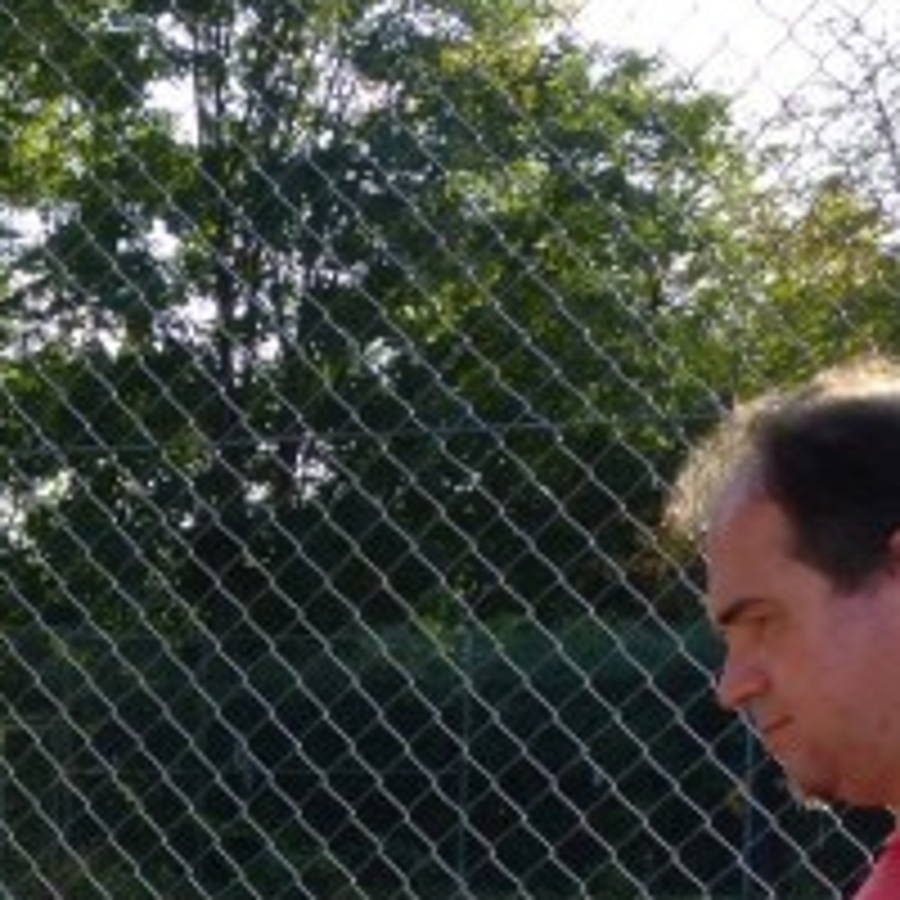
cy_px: 1080
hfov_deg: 12.4
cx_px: -639
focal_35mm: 131
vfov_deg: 13.0
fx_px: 3853
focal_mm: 6.6
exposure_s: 1/250
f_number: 4
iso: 100
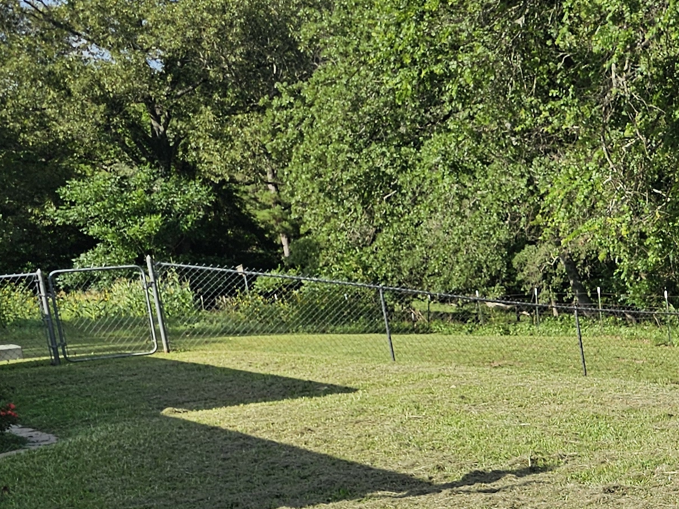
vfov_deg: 18.5
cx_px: 933
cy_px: 536
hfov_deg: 22.2
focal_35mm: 77
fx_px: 1510
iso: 10
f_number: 1.7
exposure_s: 1/575
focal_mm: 6.3
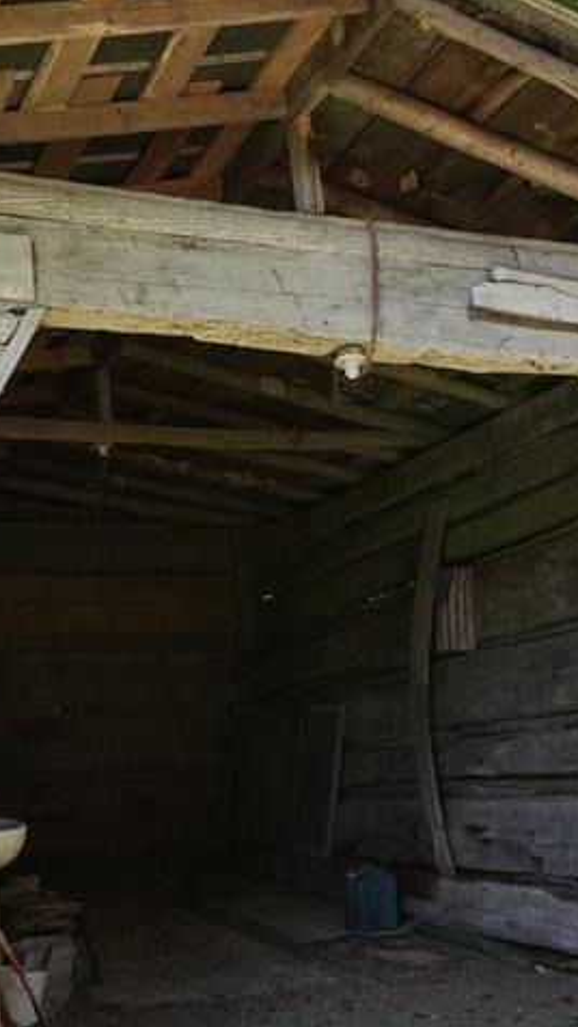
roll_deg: +0.6
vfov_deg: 40.6
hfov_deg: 23.5
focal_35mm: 51
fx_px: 1389
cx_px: 345
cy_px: 546
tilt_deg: +6.9
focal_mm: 4.15
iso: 32
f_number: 2.2
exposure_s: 1/136
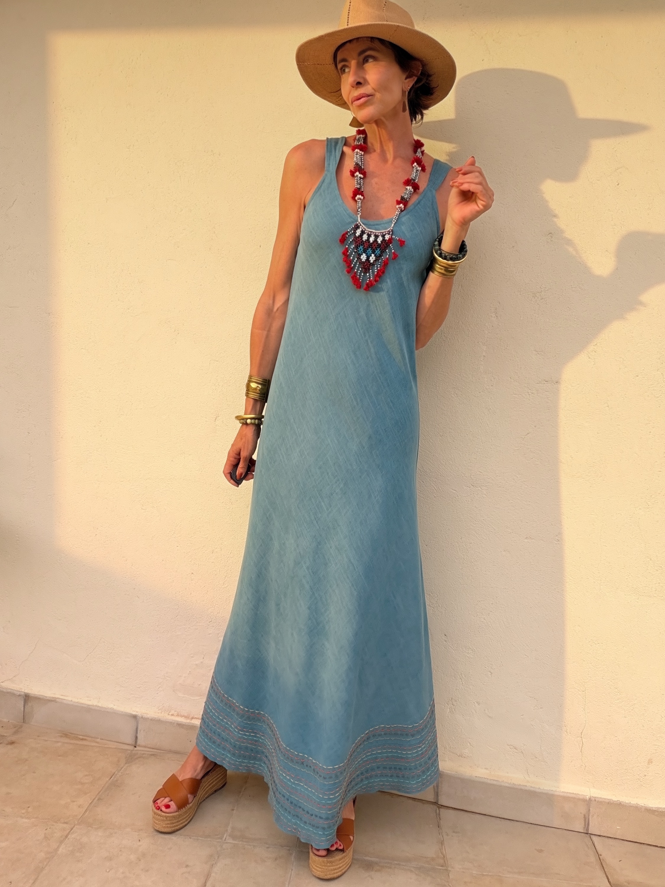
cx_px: 332
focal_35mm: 30
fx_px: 768
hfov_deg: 46.8
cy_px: 444
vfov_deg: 60.0
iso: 25
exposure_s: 1/803
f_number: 1.9
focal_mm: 2.71
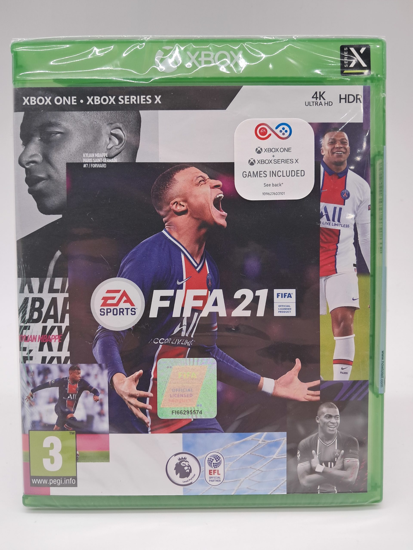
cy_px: 275
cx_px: 206
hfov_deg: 51.4
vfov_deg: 65.3
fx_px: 430
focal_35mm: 27
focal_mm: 4
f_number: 1.8
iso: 50
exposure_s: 1/50
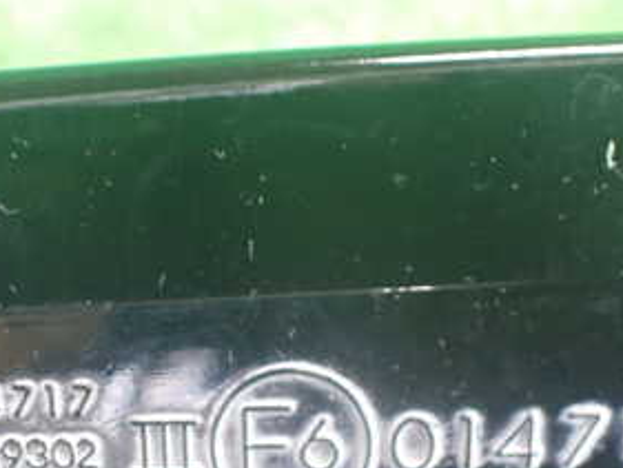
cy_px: 406
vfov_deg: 22.5
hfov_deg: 29.9
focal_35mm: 64
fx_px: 1152
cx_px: 177
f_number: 2.3
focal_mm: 5.4
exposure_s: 1/30
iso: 800
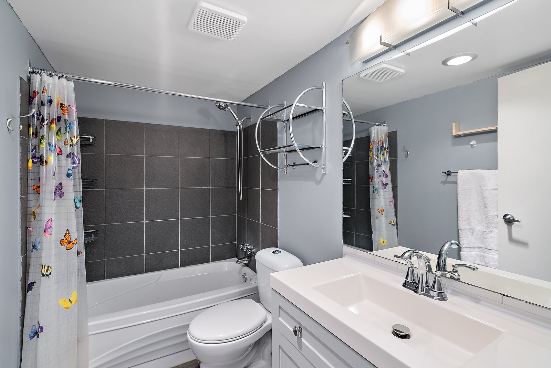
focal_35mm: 16
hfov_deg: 96.7
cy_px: 184
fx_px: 245
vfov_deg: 73.8
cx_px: 276
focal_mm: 16
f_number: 7.1
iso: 320
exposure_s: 1/2
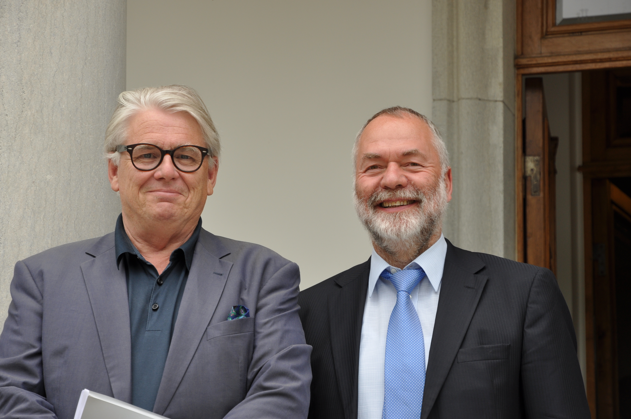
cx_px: 318
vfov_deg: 12.6
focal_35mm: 108
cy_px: 213
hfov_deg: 18.9
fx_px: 1891
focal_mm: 70
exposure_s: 1/200
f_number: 5.6
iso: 200
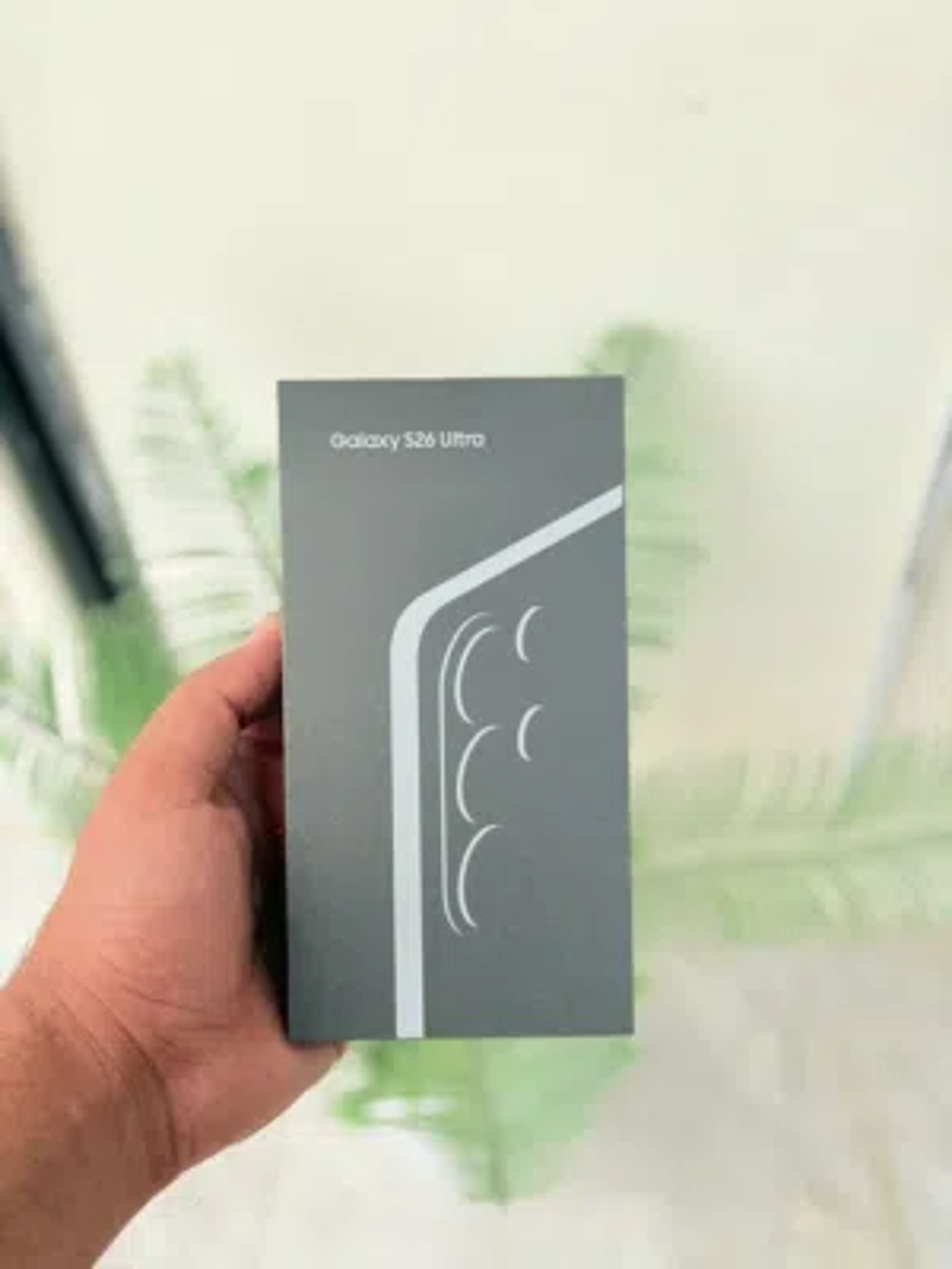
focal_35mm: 48
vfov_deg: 39.7
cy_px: 634
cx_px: 476
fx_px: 1760
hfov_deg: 30.3
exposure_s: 1/1070
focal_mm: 6.76
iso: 80
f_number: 1.78
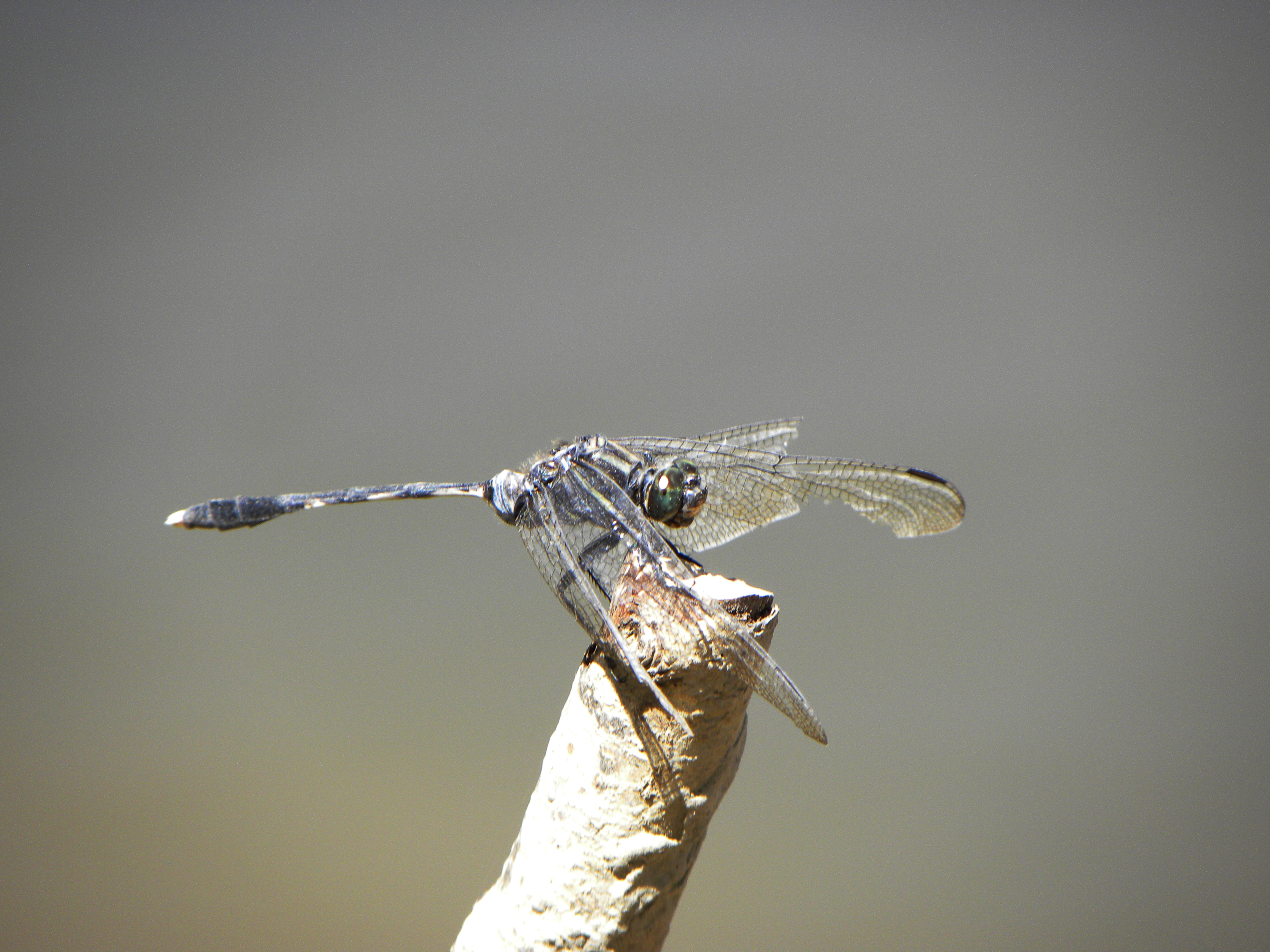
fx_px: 23261
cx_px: 630
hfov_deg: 3.1
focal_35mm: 634
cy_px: 477
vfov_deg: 2.3
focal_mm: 110.4
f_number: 5
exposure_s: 1/160
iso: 91
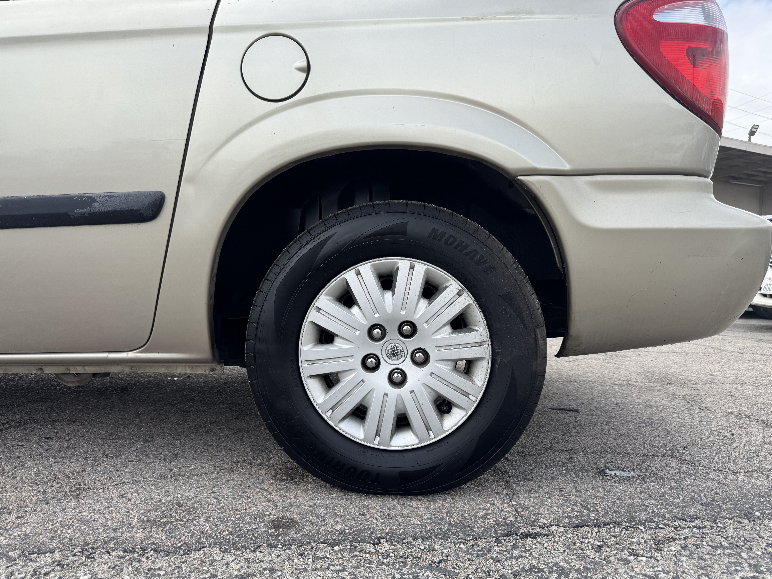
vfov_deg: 56.8
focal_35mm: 24
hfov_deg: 71.6
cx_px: 386
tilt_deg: -2.7
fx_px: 535
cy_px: 290
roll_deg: -0.7
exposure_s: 1/1869
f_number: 1.78
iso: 80
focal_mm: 6.76
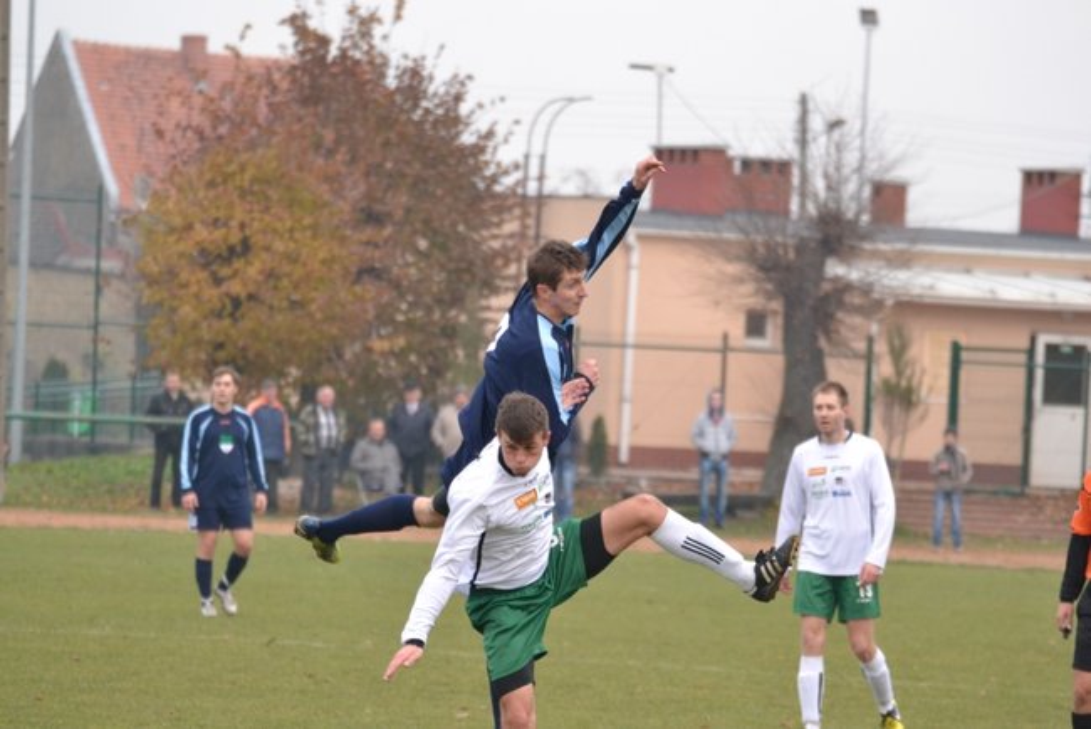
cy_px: 364
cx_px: 546
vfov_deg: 6.3
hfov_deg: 9.5
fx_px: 6594
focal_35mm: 218
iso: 1600
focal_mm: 145
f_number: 4.8
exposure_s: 1/640
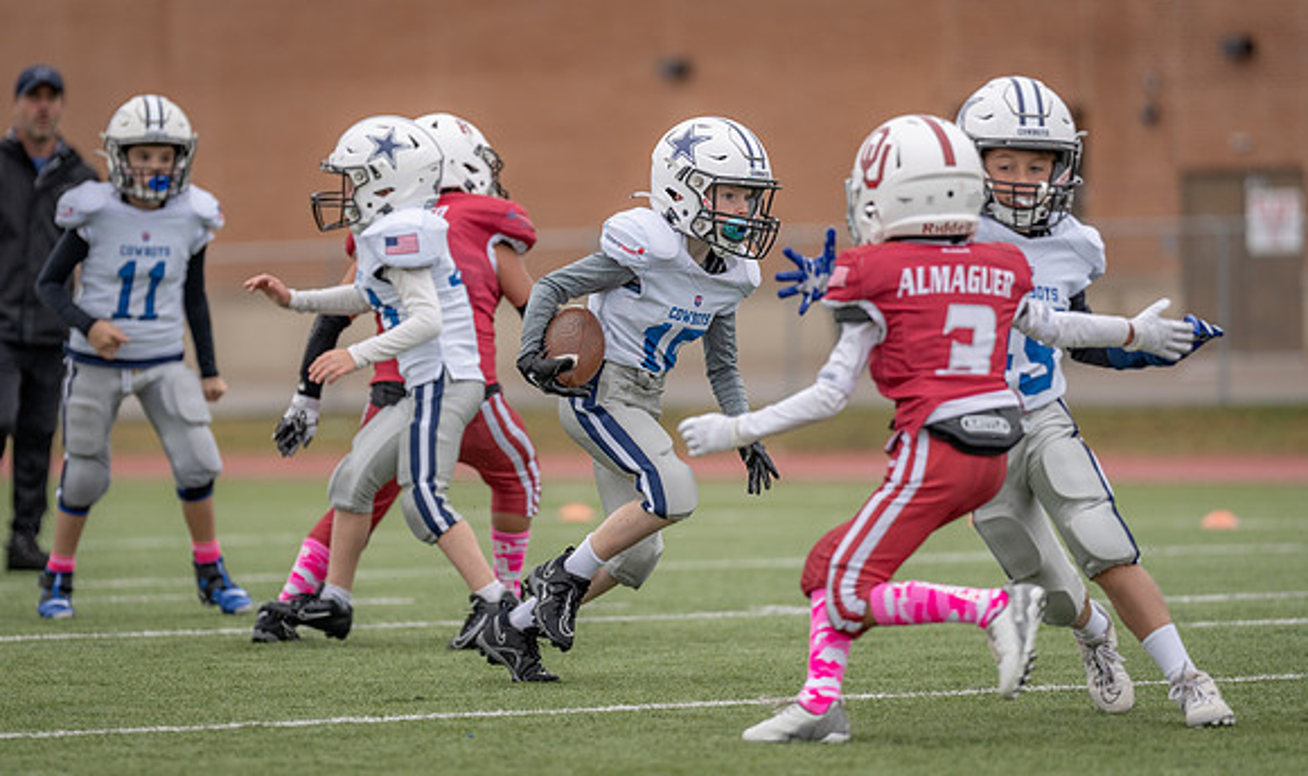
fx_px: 9134
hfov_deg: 8.2
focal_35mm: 260
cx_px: 525
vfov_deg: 4.9
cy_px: 360
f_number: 2.8
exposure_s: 1/1250
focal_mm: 200
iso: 200
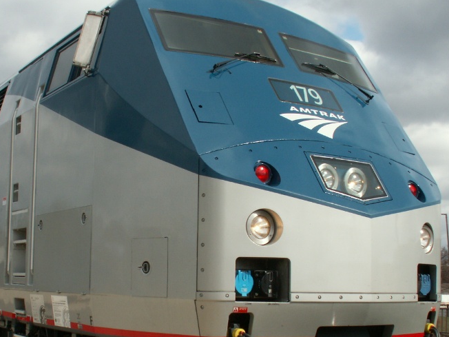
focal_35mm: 55
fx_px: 713
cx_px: 194
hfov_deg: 34.9
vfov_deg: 26.4
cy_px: 229
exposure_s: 1/250
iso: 50
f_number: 5.6
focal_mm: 5.86
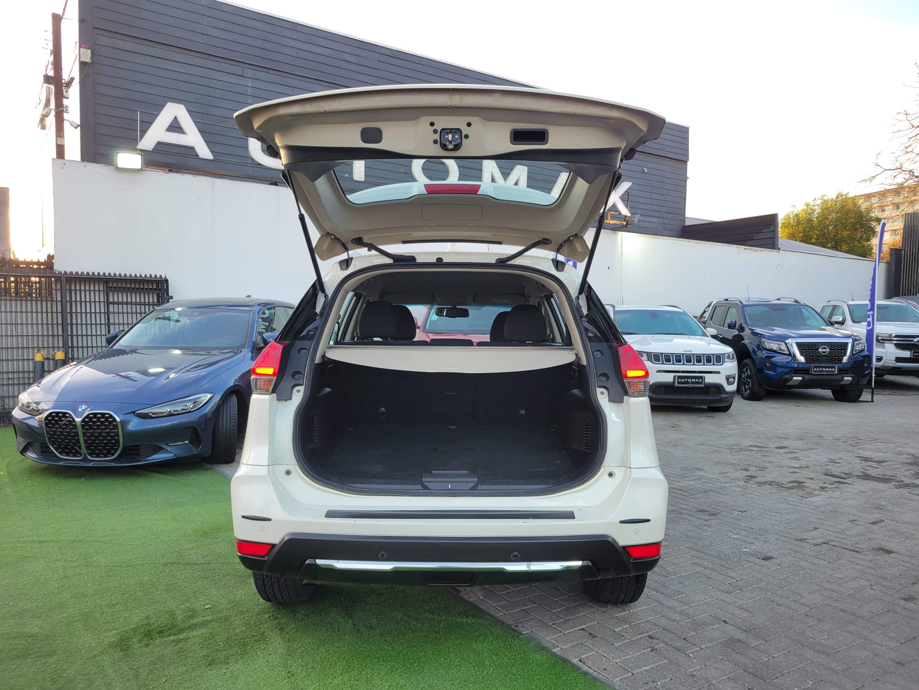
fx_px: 690
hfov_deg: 67.3
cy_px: 345
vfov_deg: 53.1
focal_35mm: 26
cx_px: 460
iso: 40
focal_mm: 5.4
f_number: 1.8
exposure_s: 1/190
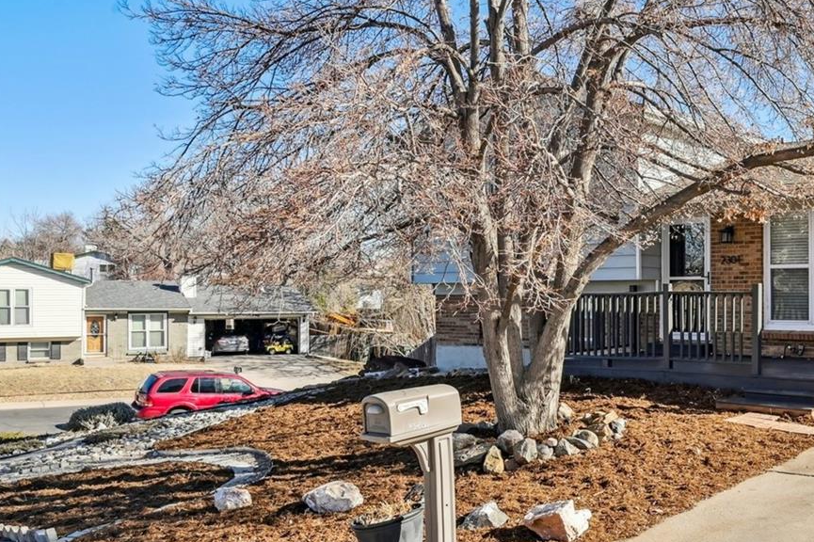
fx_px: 836
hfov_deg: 48.1
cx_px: 686
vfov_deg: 35.6
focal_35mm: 37
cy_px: 354
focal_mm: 20
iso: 400
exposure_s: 1/400
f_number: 10
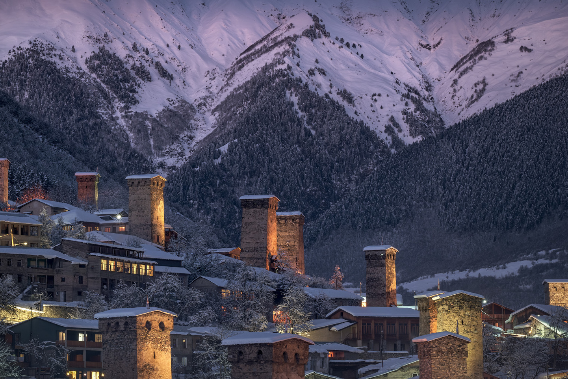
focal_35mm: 151
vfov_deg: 9.1
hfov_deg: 13.6
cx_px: 246
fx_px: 2383
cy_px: 172
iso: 320
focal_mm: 80.4
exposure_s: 4.5
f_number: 14
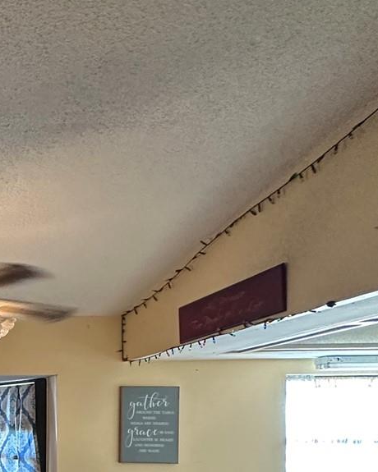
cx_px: -188
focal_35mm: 38
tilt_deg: +0.1
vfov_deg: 43.4
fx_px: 531
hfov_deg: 27.3
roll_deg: +0.1
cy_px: 434
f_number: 2.2
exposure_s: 1/60
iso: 500
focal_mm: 2.22
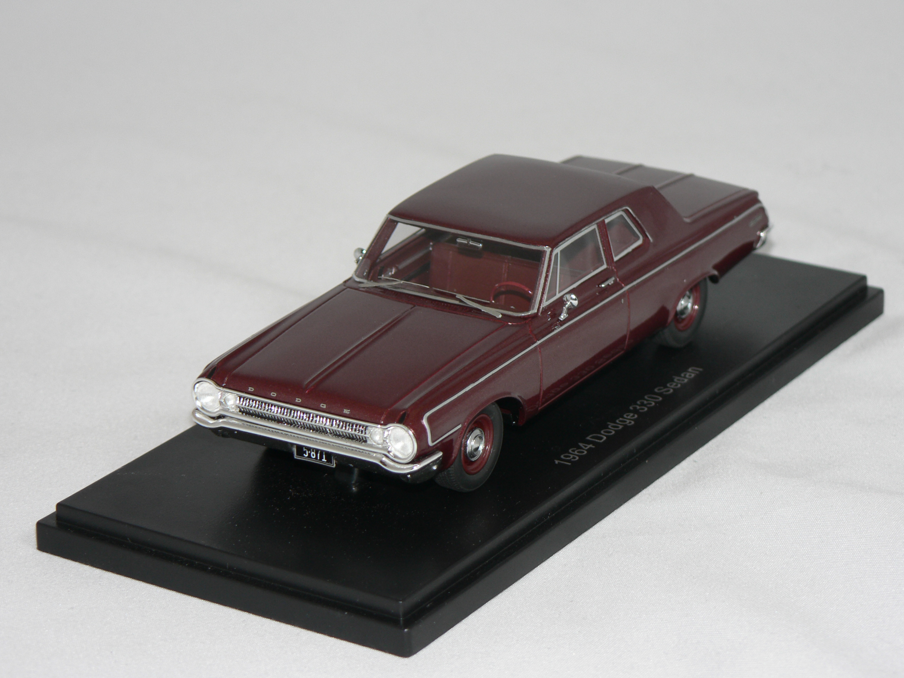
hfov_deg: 15.2
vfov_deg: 11.4
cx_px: 452
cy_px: 339
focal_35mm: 130
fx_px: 3395
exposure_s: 1/60
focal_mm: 21.6
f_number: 3.2
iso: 80
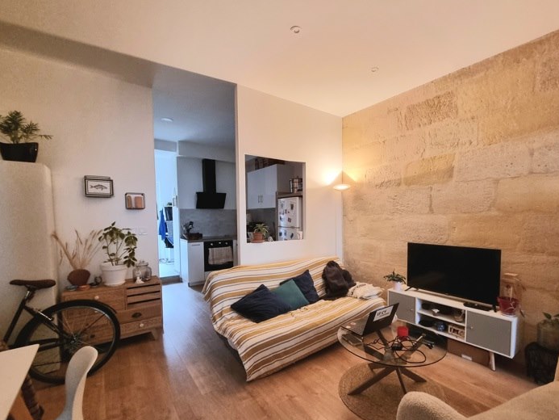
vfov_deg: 81.6
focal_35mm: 15
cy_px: 229
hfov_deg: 97.8
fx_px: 242
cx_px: 309
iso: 400
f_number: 2.2
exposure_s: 1/33
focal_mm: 2.2
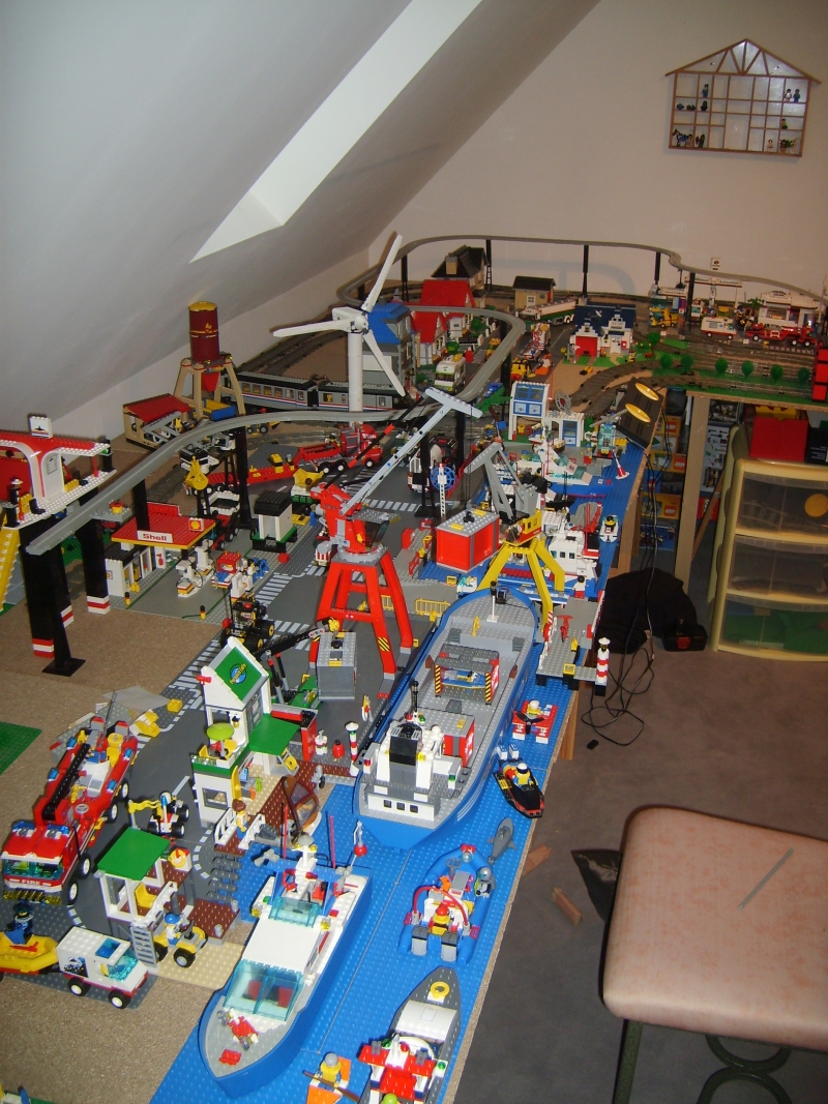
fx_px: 1116
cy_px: 552
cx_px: 414
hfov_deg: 40.7
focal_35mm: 35
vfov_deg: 52.6
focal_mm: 5.8
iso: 100
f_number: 2.8
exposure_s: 1/45
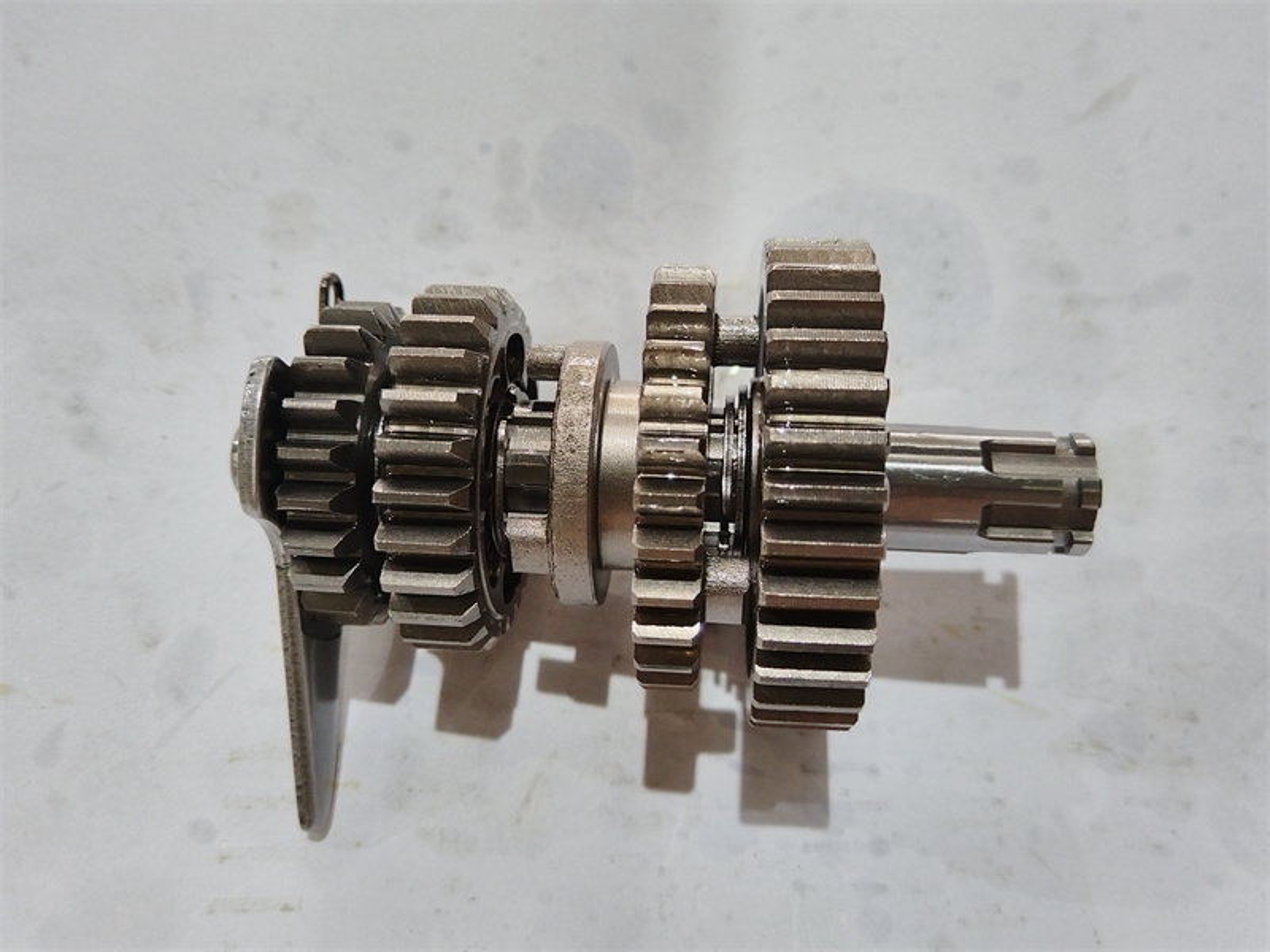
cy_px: 476
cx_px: 635
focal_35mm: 26
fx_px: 954
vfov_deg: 53.1
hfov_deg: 67.3
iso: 4005
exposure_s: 1/100
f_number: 1.9
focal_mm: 4.95
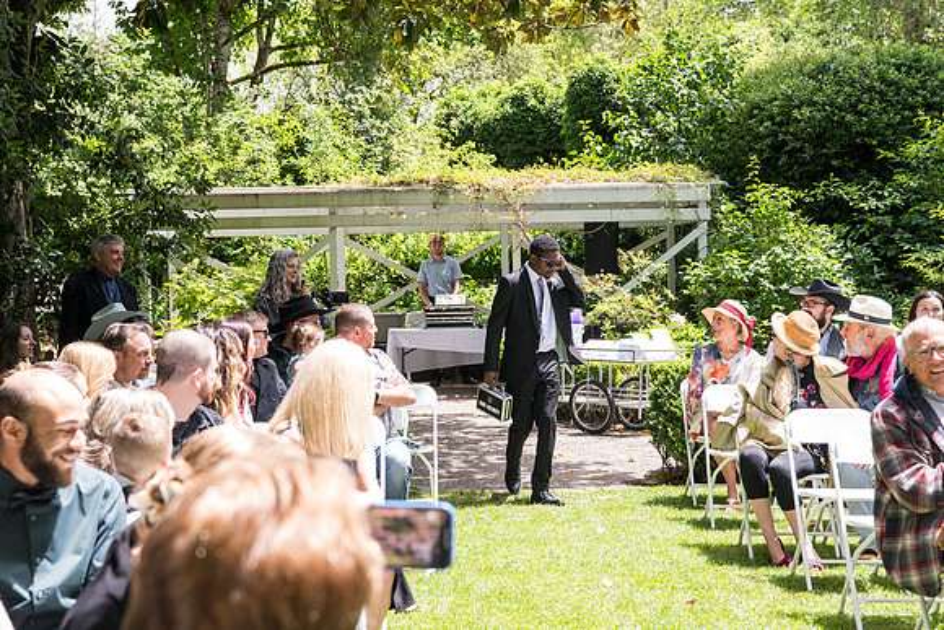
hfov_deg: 34.5
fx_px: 1521
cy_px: 315
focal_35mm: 58
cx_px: 472
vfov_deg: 23.4
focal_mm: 58
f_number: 5
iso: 500
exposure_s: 1/400
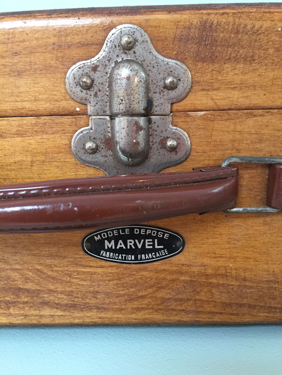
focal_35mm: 29
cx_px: 141
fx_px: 315
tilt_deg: -13.2
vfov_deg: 61.7
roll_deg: +0.7
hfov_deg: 48.2
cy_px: 188
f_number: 2.2
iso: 250
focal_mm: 4.15
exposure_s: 1/33
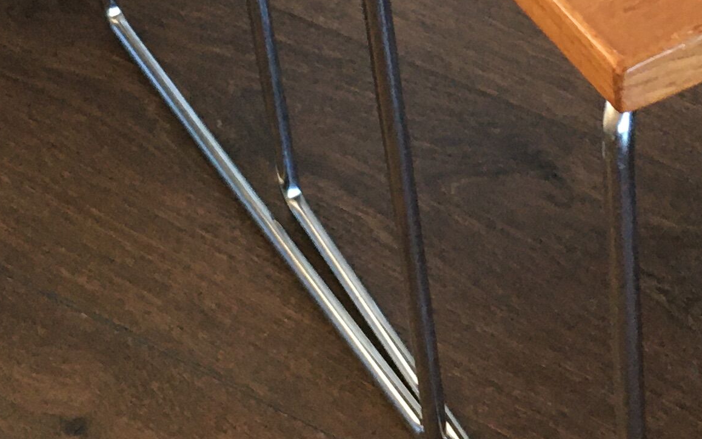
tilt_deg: -37.6
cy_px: -109
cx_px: 720
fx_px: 2047
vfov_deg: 11.9
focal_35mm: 107
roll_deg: +0.1
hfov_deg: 18.9
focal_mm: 4.15
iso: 125
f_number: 2.2
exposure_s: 1/33
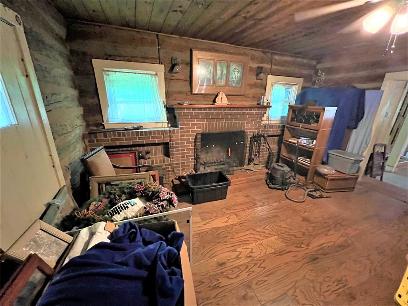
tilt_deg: -18.0
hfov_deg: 106.2
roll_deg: -1.7
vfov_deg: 89.9
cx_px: 204
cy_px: 153
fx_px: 153
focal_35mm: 13
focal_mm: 1.57
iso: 1250
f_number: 1.8
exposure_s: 1/34
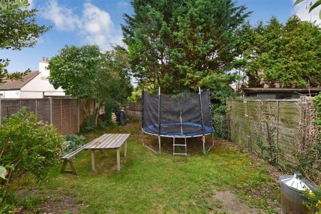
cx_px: 160
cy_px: 107
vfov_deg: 77.3
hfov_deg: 100.4
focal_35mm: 15
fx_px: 134
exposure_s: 1/60
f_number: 10
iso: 400
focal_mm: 10
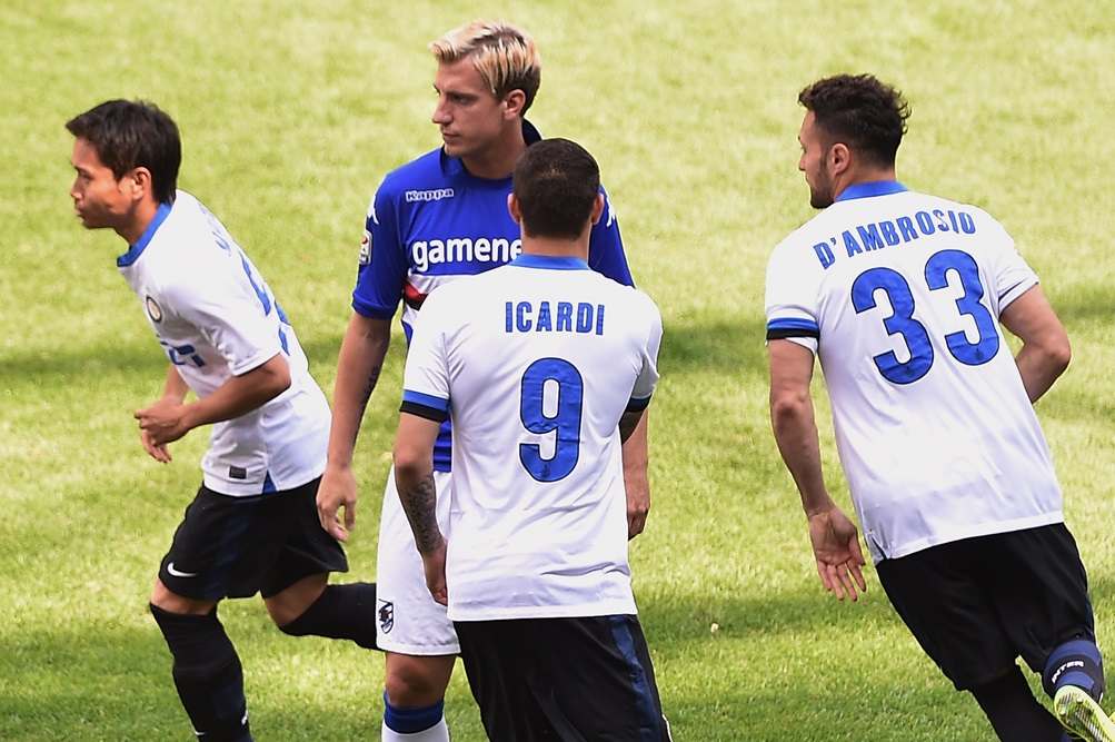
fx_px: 6189
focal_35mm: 200
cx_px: 558
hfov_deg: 10.3
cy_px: 371
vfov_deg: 6.9
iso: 800
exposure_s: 1/1600
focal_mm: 200
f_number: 4
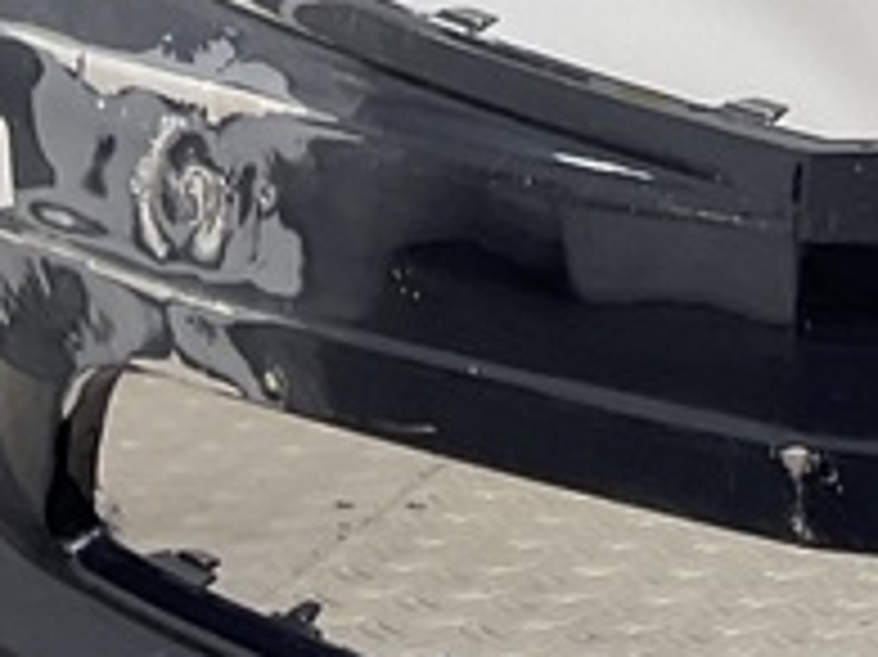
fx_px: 3802
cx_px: 1855
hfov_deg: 11.6
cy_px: -22
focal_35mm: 150
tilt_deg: -8.5
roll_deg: -4.1
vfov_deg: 9.8
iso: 16
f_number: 1.8
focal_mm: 3
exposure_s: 1/123
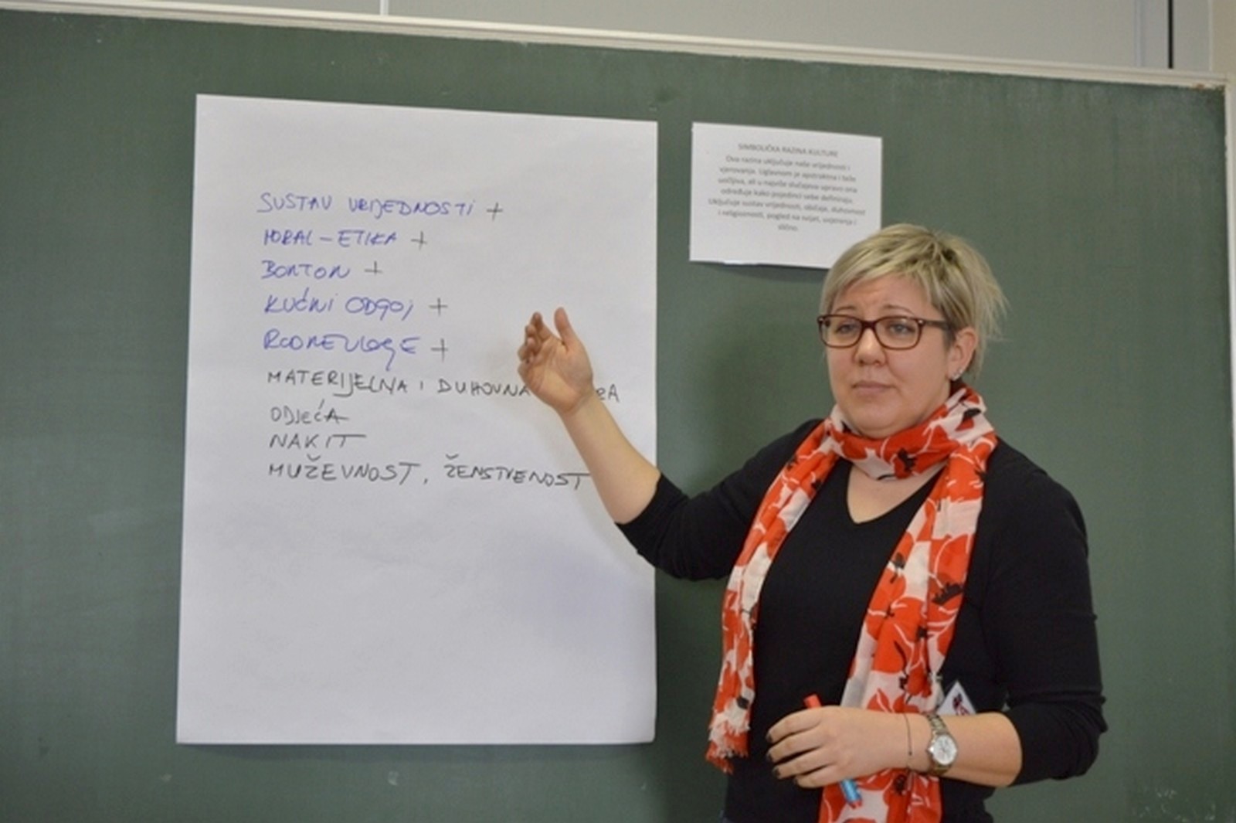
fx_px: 2059
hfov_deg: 33.4
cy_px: 412
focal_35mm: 60
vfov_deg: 22.6
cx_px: 618
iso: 400
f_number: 5.6
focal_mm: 40
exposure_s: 1/60
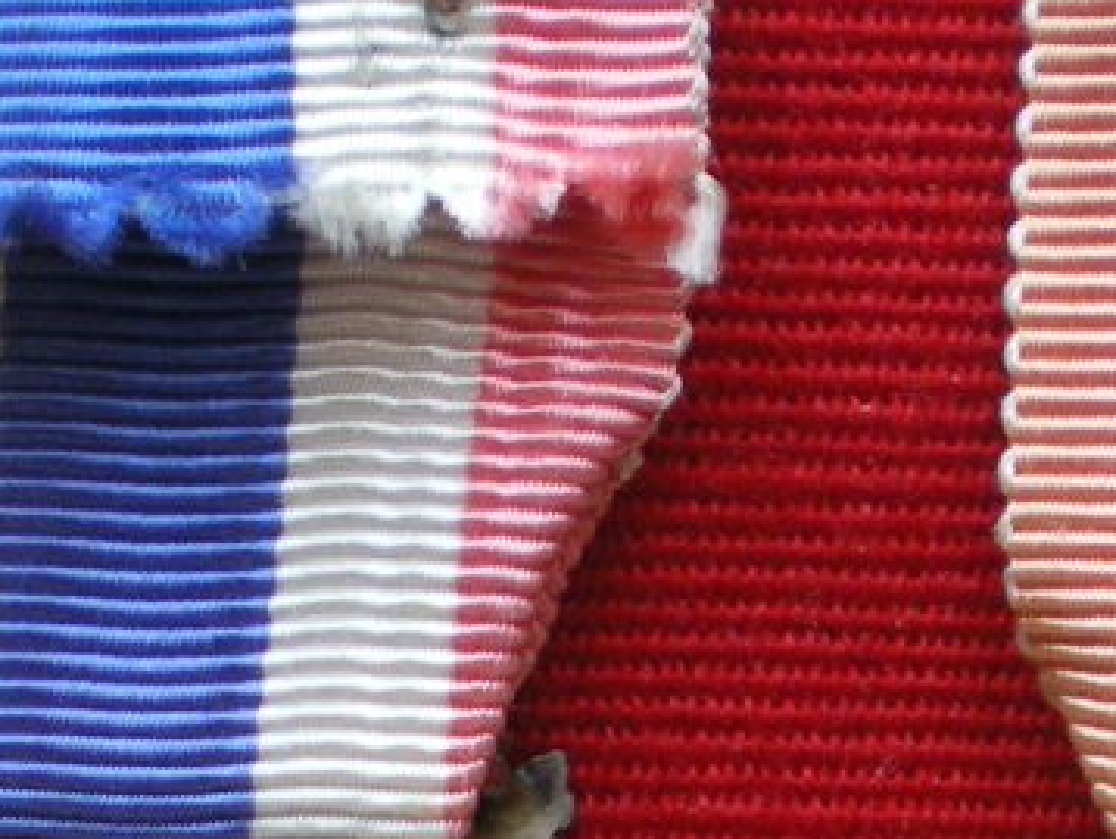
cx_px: 957
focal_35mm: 106
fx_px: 3420
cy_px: 1017
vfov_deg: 13.6
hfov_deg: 18.3
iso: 250
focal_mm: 6.3
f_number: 3.1
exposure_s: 1/50
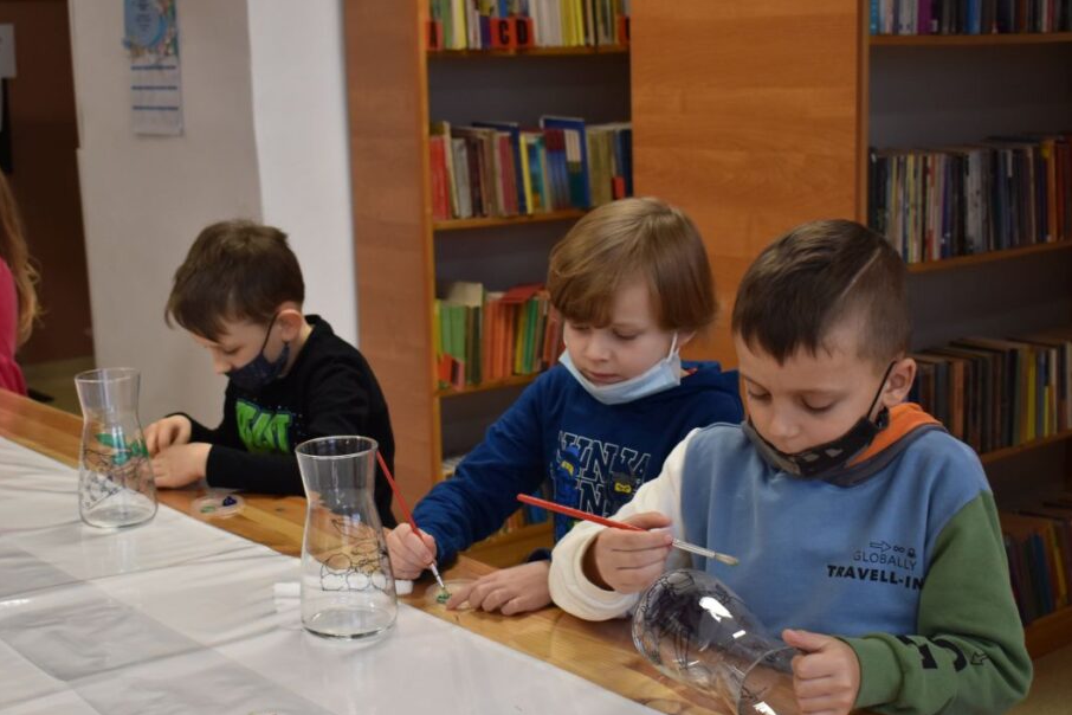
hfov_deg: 36.9
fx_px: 1598
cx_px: 424
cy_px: 395
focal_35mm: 54
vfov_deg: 25.2
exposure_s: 1/80
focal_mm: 27
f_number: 4.5
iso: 400
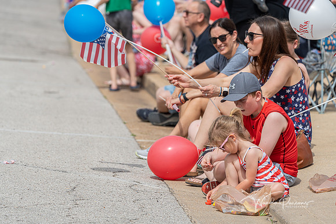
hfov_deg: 7.6
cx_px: 168
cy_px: 112
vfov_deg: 5.1
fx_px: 2530
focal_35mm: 271
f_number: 6.3
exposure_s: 1/1250
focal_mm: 271
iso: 400
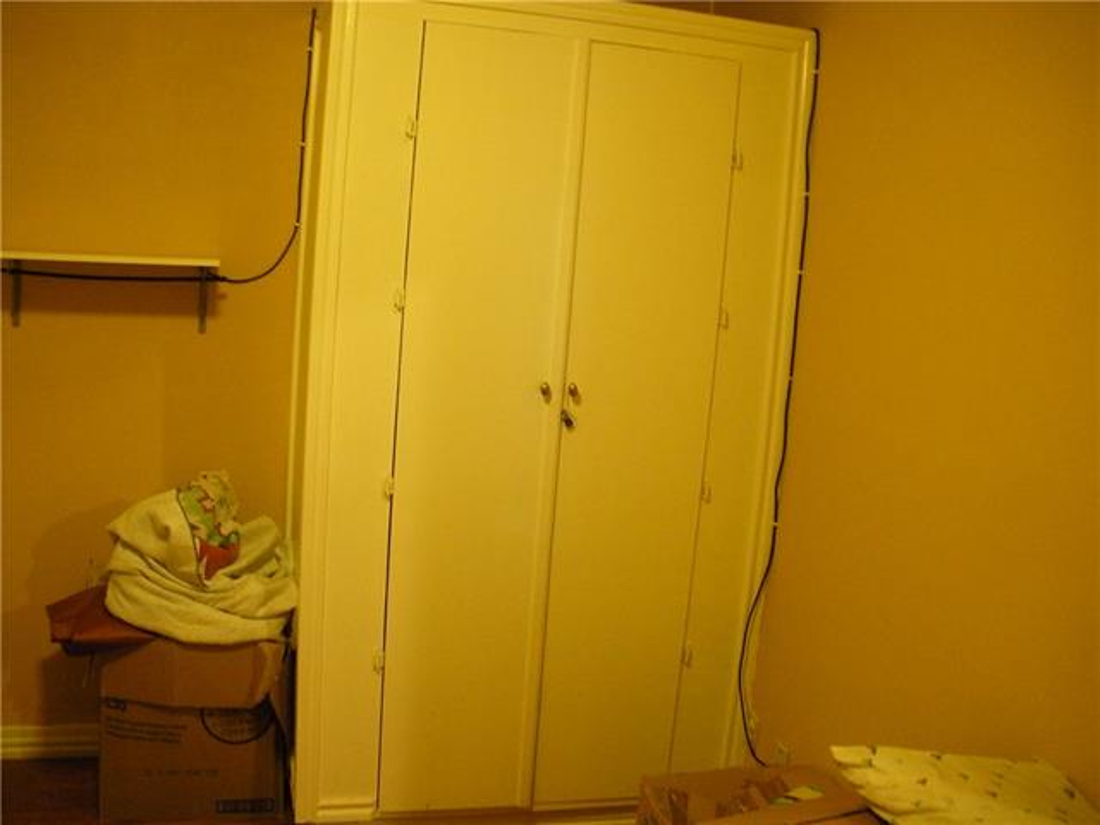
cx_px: 550
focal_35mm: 36
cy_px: 412
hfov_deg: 51.4
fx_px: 1144
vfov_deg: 39.7
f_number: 3.5
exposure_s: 1/8
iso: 403
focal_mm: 6.3
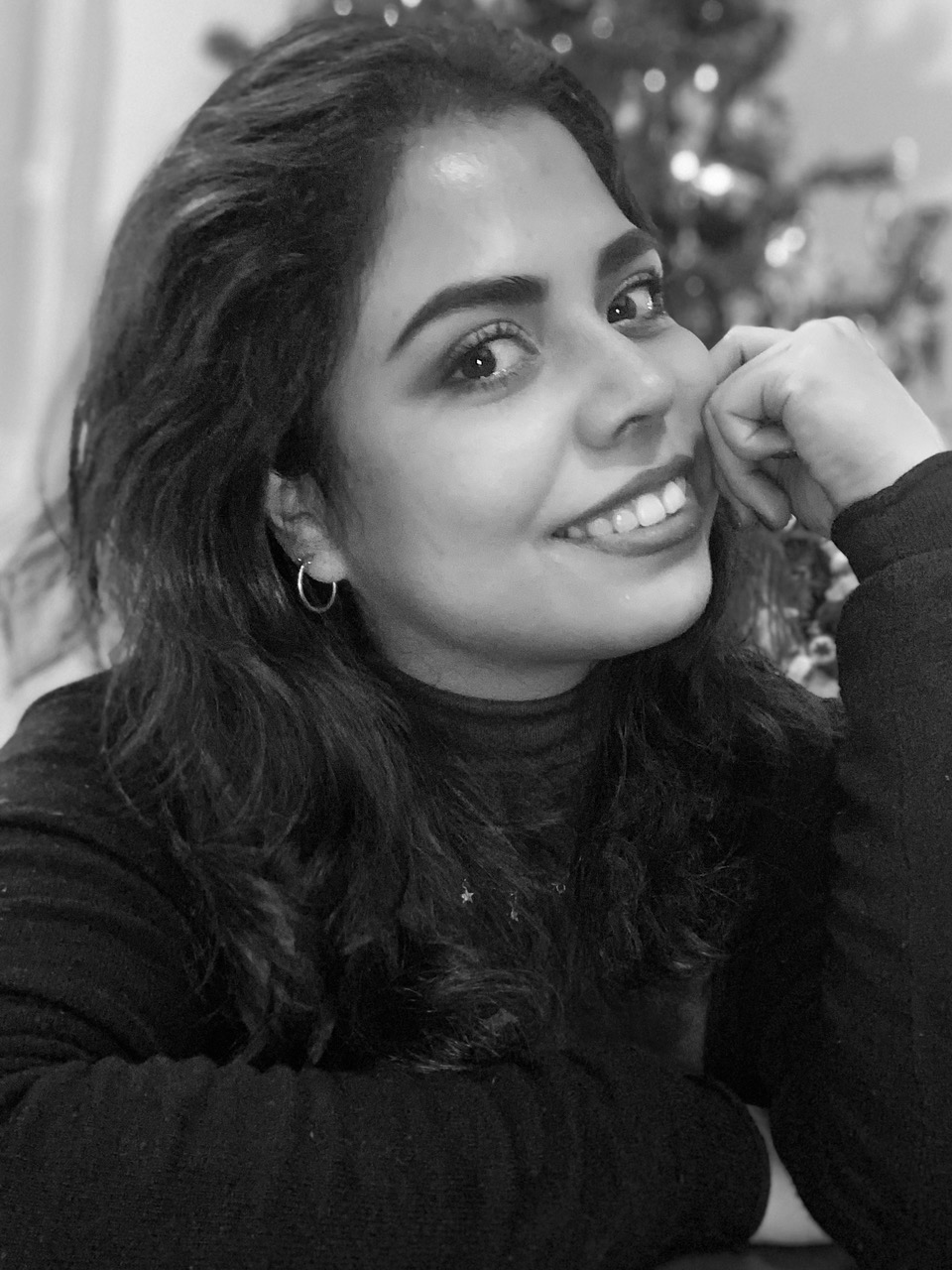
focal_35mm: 30
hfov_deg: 46.8
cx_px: 476
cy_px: 635
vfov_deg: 60.0
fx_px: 1100
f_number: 2.2
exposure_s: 1/18
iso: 320
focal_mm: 2.71
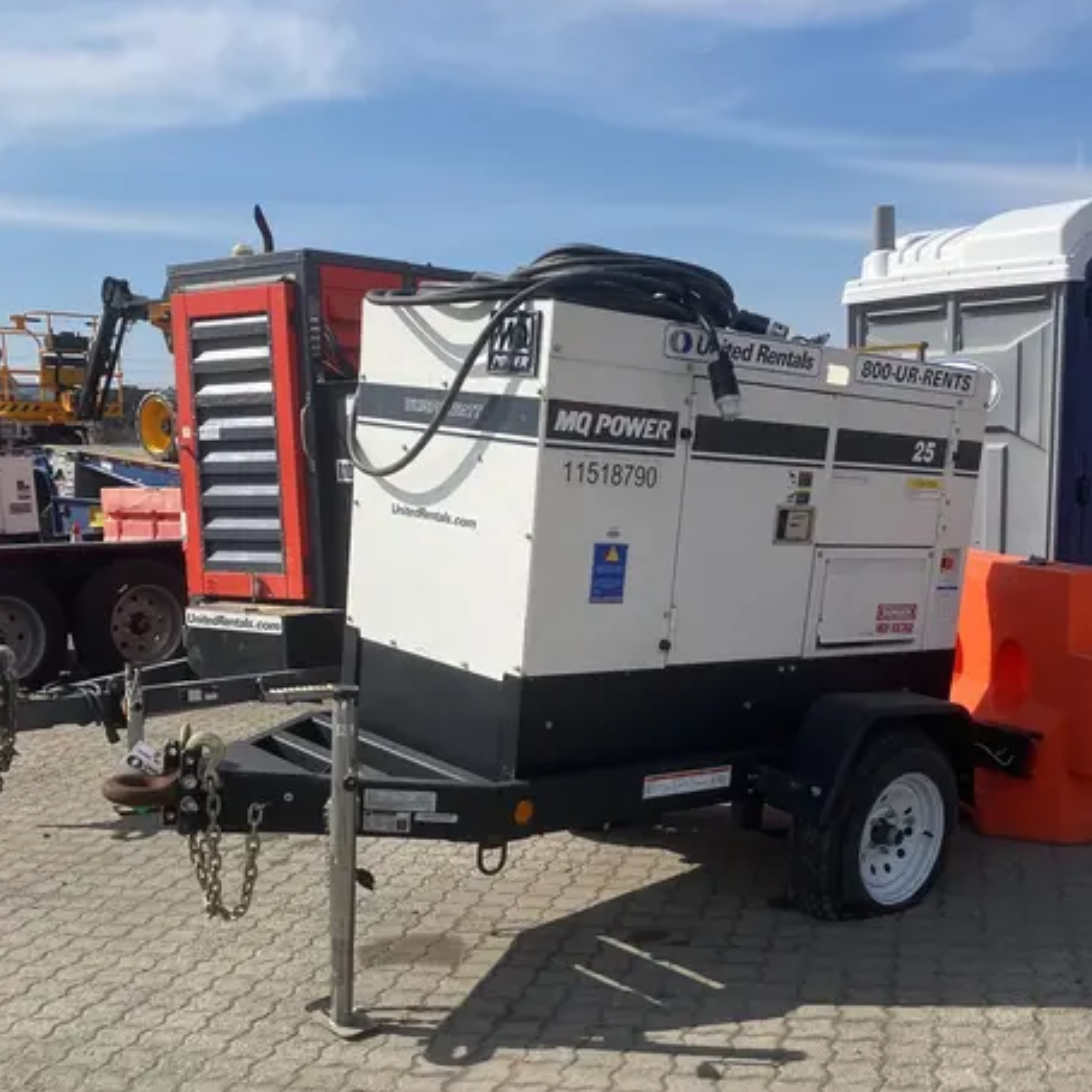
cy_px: 696
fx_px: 1428
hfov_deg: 41.7
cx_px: 630
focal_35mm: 40
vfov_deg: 41.5
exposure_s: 1/3040
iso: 32
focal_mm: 3.99
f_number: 1.8
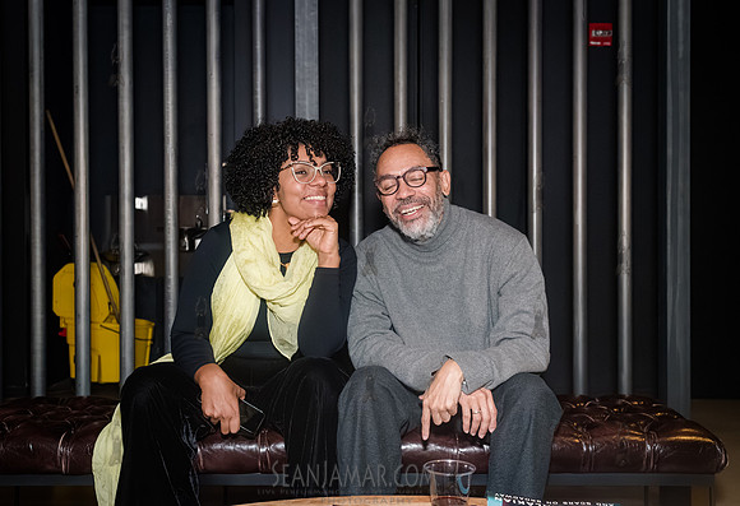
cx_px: 354
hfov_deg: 51.2
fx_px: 772
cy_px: 248
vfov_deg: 36.3
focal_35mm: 37
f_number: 5
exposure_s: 1/400
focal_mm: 35
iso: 8000
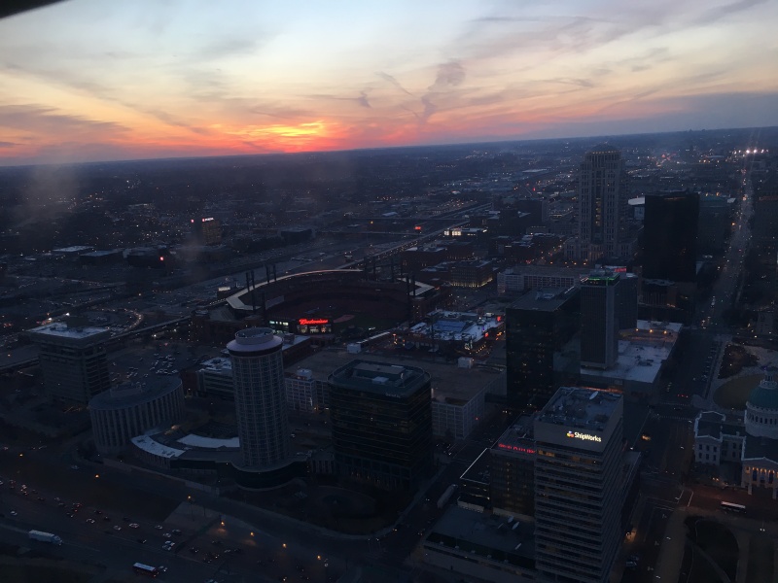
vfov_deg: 48.2
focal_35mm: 29
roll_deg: +4.5
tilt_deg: -11.5
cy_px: 292
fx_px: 652
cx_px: 389
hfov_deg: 61.7
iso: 25
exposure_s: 1/40
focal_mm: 4.15
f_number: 2.2
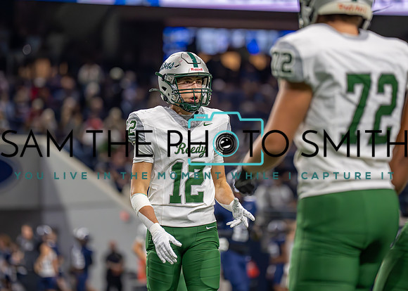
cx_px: 189
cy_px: 113
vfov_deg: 5.4
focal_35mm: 267
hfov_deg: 7.5
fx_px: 3096
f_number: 2.8
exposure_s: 1/1600
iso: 5000
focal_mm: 200
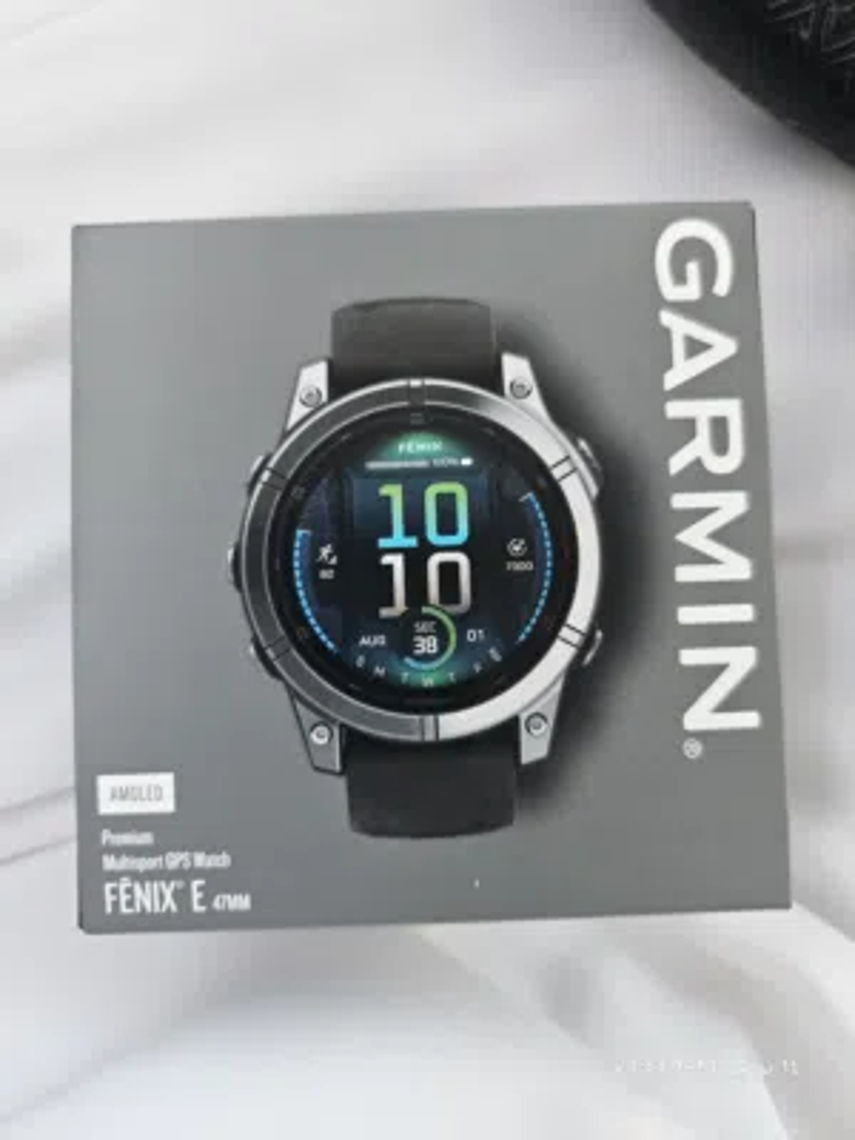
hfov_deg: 58.9
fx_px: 757
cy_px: 570
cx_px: 428
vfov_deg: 73.9
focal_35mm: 23
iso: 200
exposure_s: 1/359
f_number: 1.8
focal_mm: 5.4
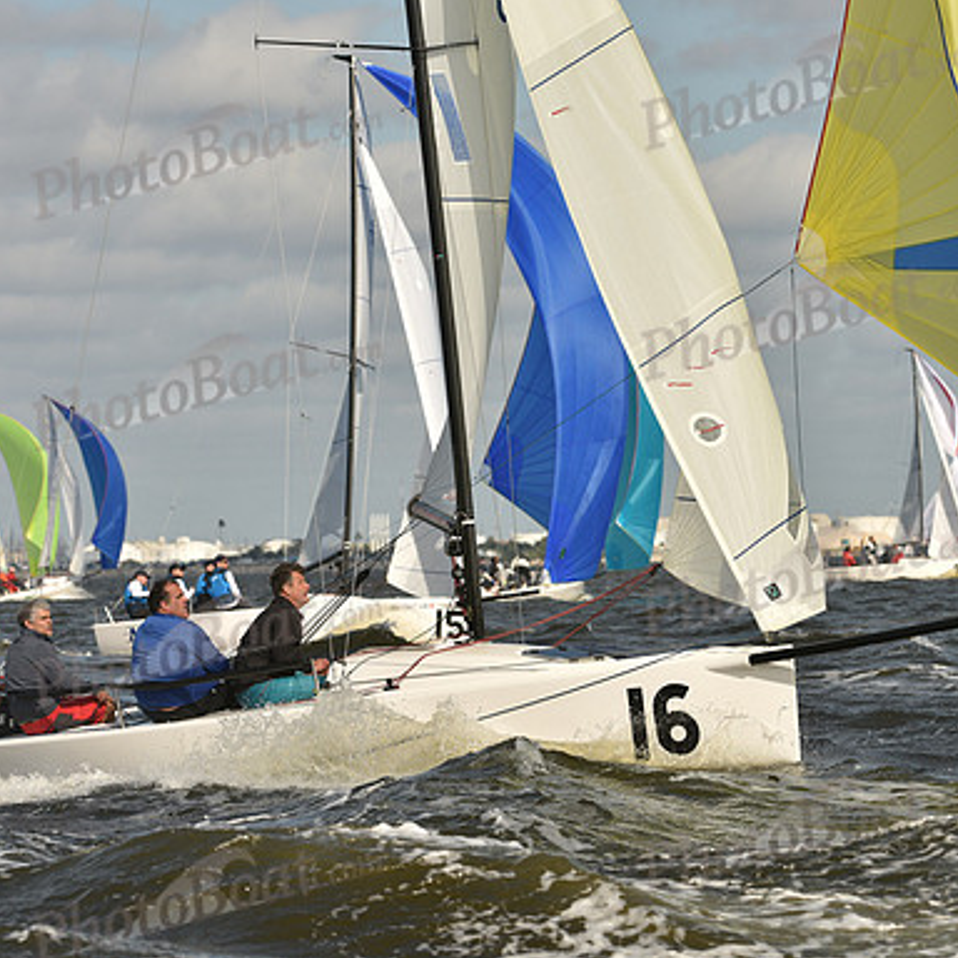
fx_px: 8047
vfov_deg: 6.8
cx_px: 514
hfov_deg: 6.8
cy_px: 480
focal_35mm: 257
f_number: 8
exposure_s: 1/1250
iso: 250
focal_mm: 200
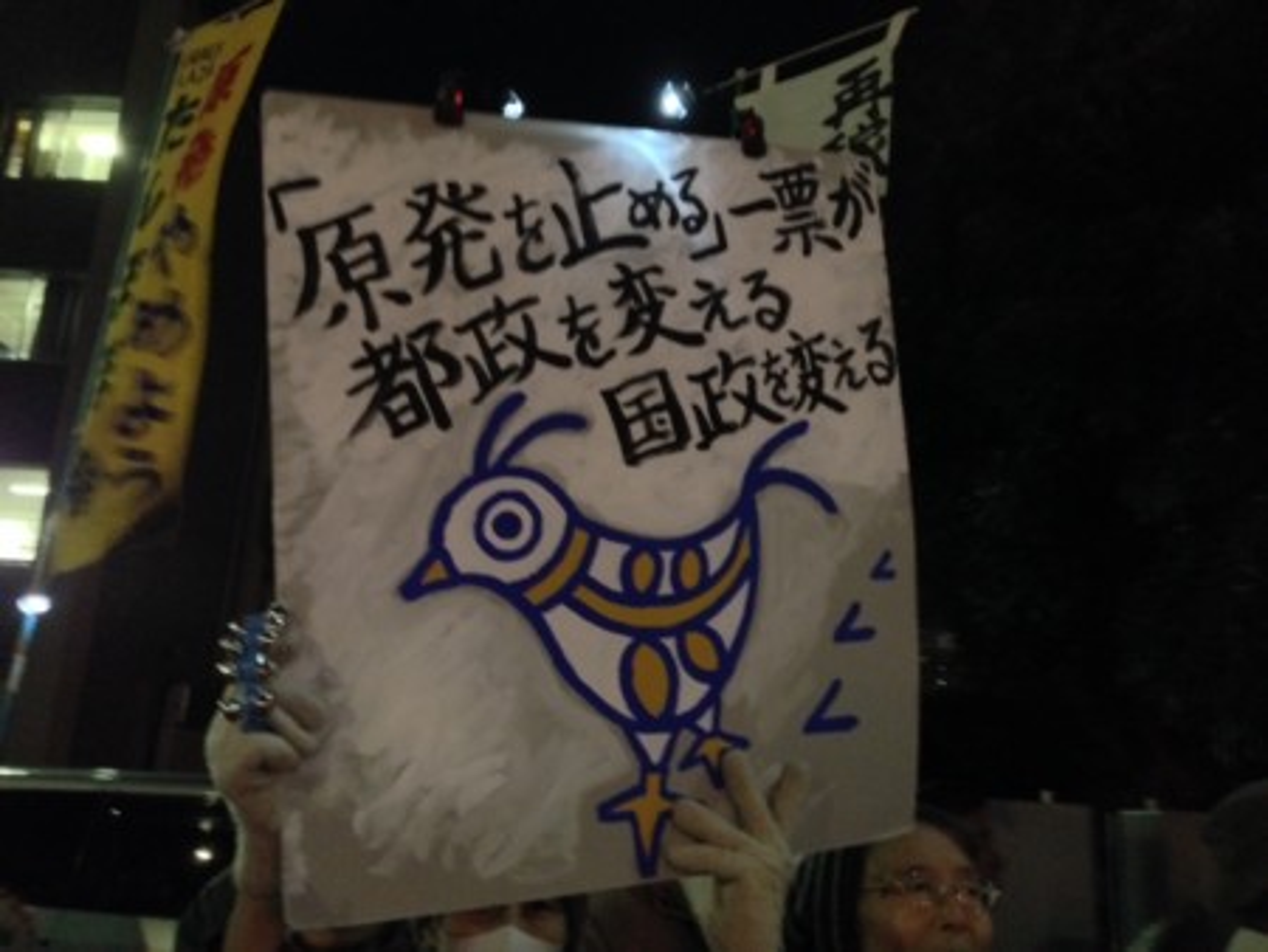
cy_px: 476
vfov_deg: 43.0
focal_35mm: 33
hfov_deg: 55.3
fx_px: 1209
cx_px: 634
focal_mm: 4.12
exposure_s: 1/15
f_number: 2.4
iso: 800
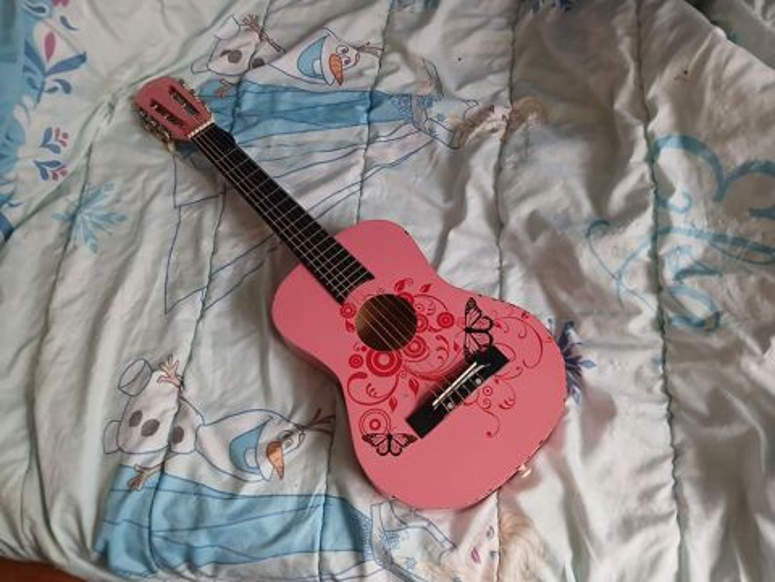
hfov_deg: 67.3
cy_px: 291
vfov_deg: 53.1
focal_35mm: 26
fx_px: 582
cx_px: 388
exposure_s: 1/25
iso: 320
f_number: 1.8
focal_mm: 3.98
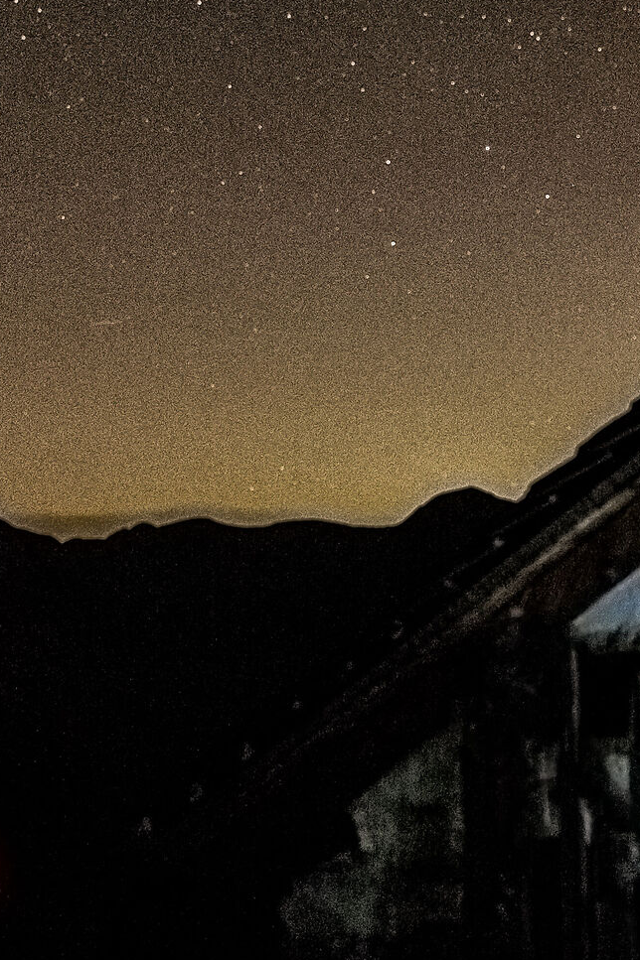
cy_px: 43
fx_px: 1921
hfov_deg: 18.8
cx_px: 462
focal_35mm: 72
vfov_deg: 26.8
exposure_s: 5
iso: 3200
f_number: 2.8
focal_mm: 19.6
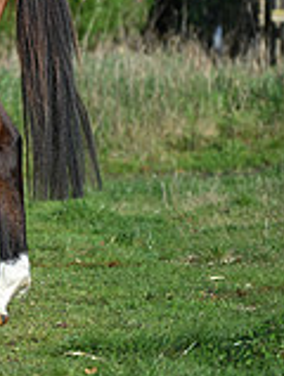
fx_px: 4424
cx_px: -383
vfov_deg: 4.9
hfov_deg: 3.6
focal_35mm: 406
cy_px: -51
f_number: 3.5
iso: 140
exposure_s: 1/1250
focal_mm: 116
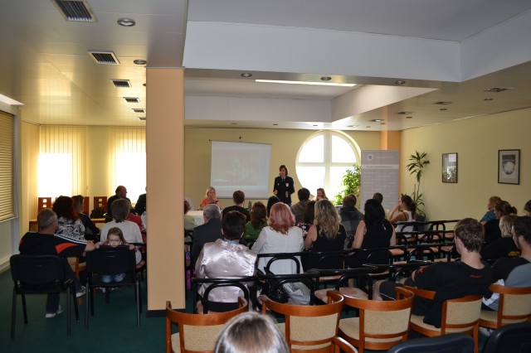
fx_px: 398
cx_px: 266
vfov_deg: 47.9
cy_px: 176
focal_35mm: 27
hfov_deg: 67.4
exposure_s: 1/125
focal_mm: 18
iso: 200
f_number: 4
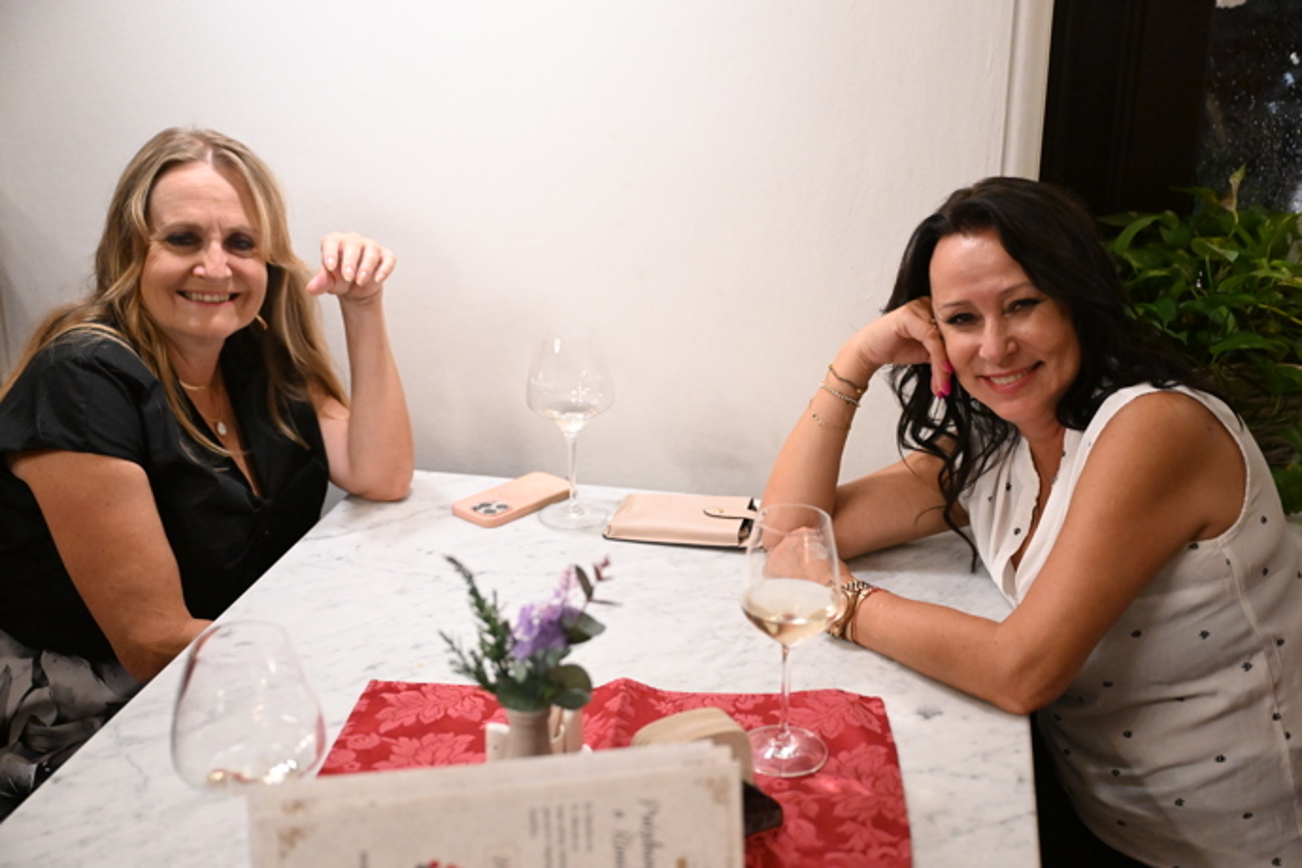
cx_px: 651
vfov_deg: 33.4
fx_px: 1447
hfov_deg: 48.5
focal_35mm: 40
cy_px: 434
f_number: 2.8
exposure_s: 1/320
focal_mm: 40
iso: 8000
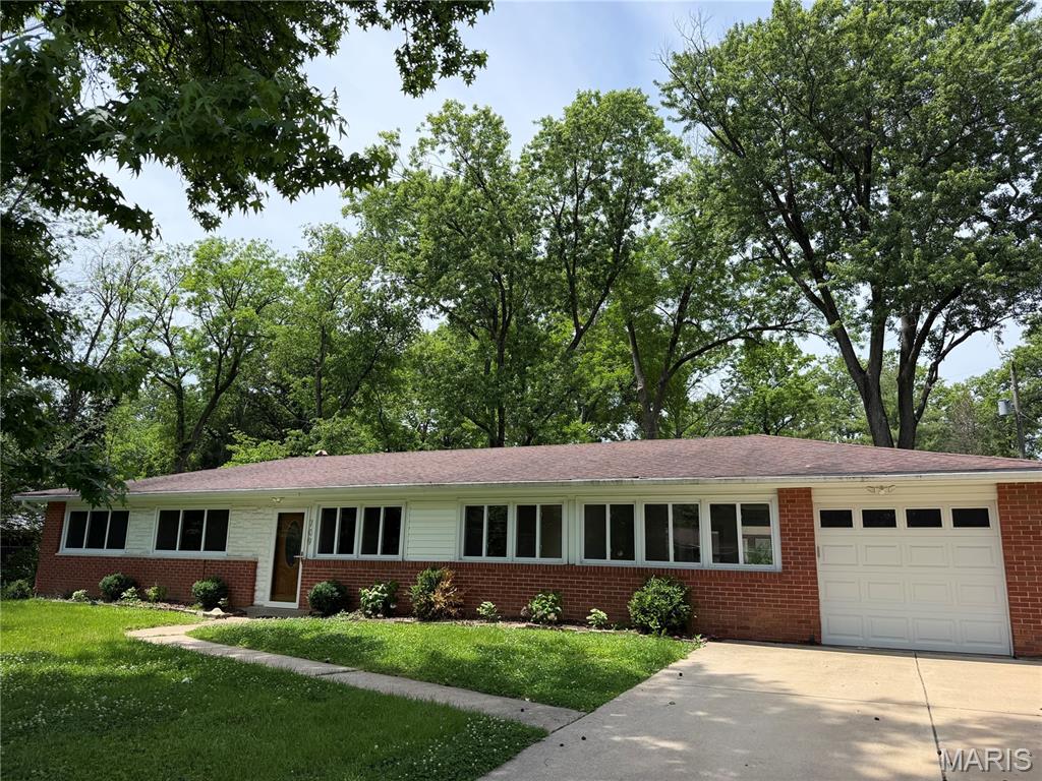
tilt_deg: +11.7
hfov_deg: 71.6
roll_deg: -0.6
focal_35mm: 24
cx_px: 521
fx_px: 722
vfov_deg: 56.8
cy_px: 390
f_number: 1.78
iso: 100
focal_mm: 6.76
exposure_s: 1/3759
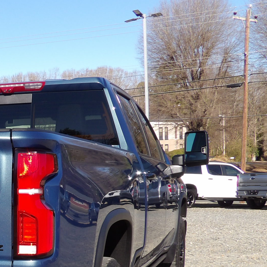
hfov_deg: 22.1
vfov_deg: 23.5
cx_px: -58
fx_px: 628
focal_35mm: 72
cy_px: 231
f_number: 3.6
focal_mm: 5.9
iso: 100
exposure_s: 1/577
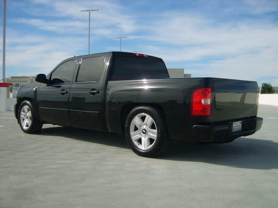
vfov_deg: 40.7
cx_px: 139
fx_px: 281
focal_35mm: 35
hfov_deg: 52.6
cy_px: 104
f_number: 7.1
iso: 50
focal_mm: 5.8
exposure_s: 1/250
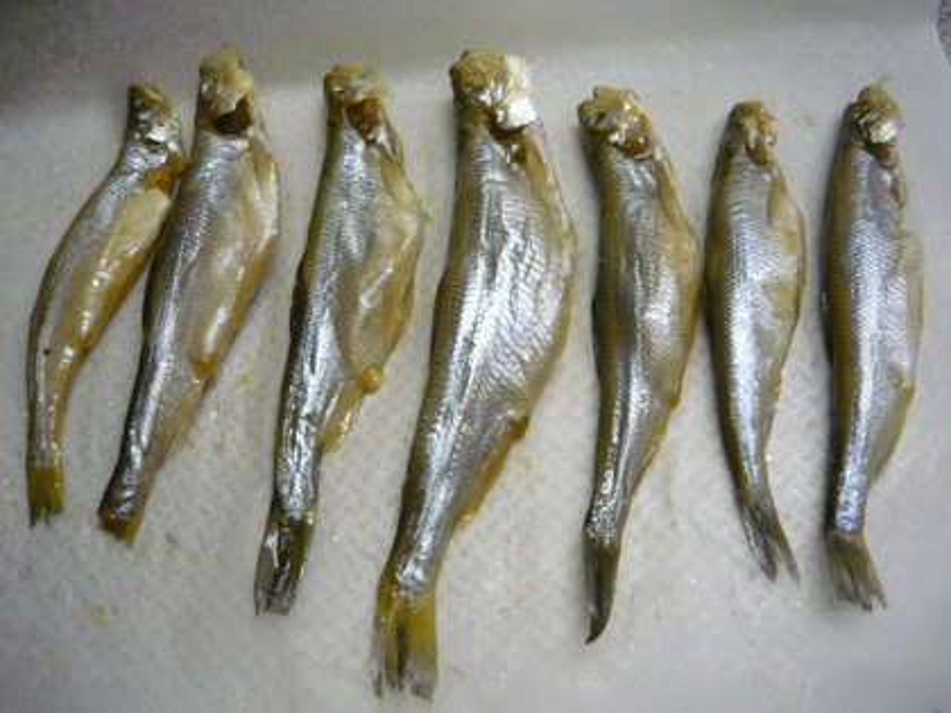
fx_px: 907
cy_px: 356
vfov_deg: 42.9
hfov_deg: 55.4
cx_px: 476
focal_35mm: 33
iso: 320
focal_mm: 5.5
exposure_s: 1/30
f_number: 2.8
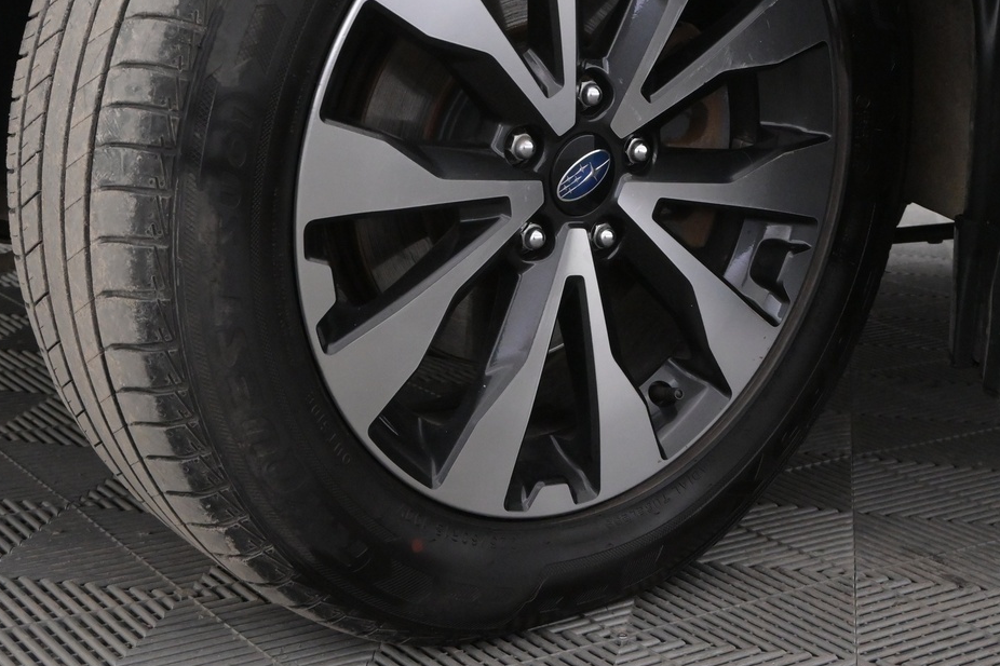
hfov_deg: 31.9
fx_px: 1750
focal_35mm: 63
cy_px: 140
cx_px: 532
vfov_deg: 21.3
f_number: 5.6
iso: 2500
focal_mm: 24
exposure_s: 1/80
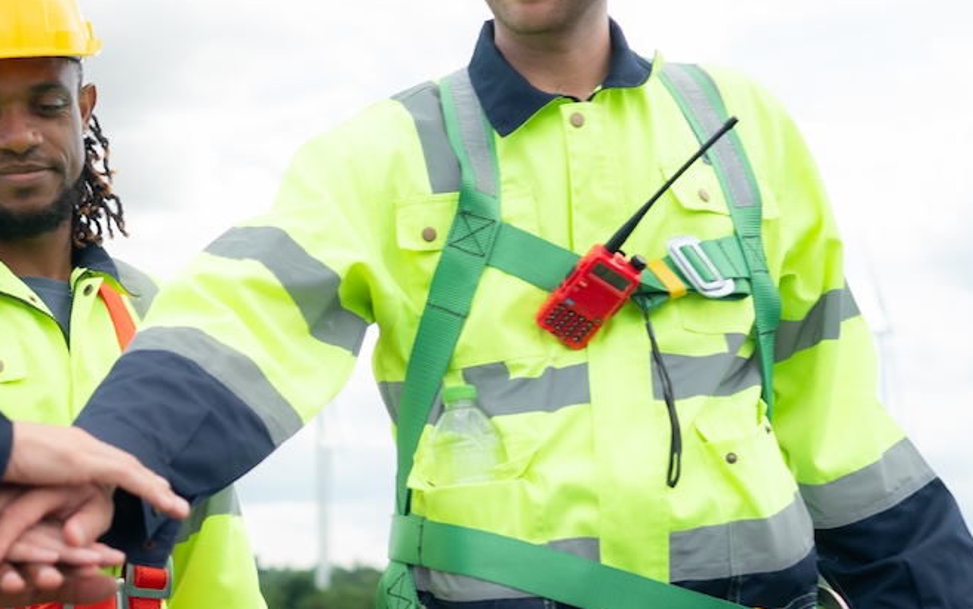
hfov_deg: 26.0
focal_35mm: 76
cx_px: 39
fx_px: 2016
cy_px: 325
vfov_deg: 17.2
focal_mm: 35
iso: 320
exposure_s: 1/200
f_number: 2.5
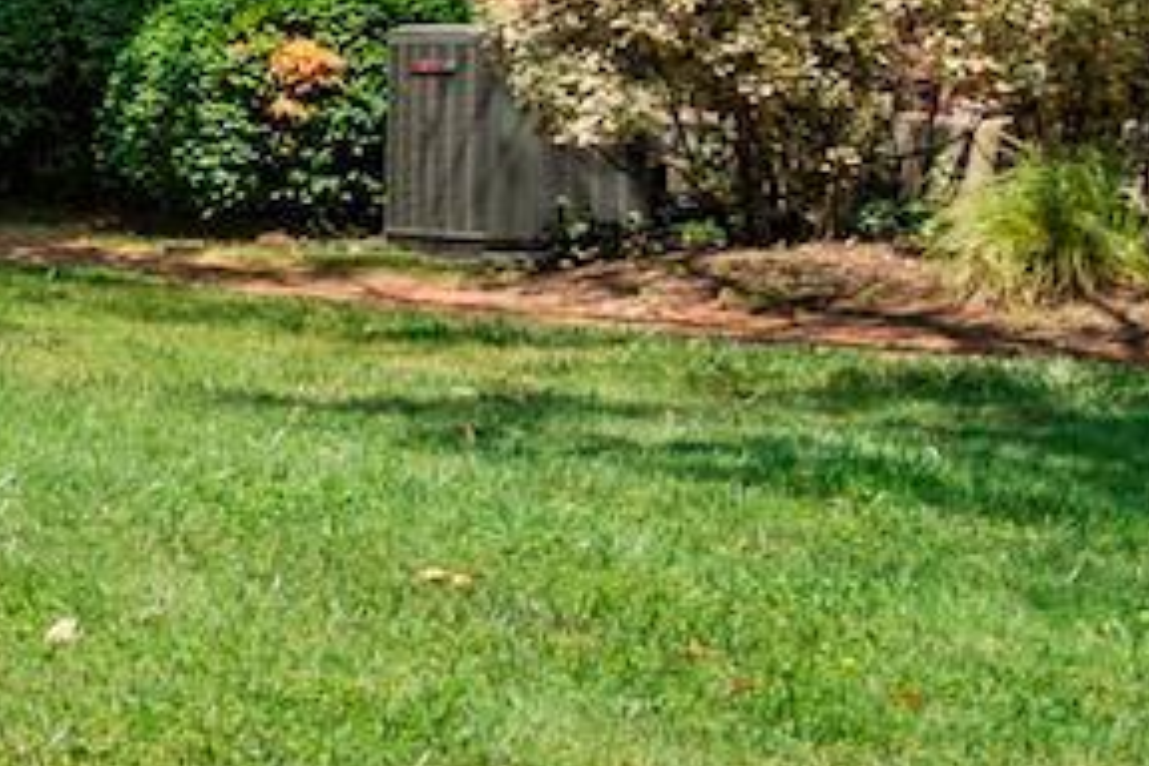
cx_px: -2430
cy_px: 337
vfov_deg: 11.6
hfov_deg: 10.7
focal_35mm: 118
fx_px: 3766
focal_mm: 17
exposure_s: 1/500
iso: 250
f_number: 8
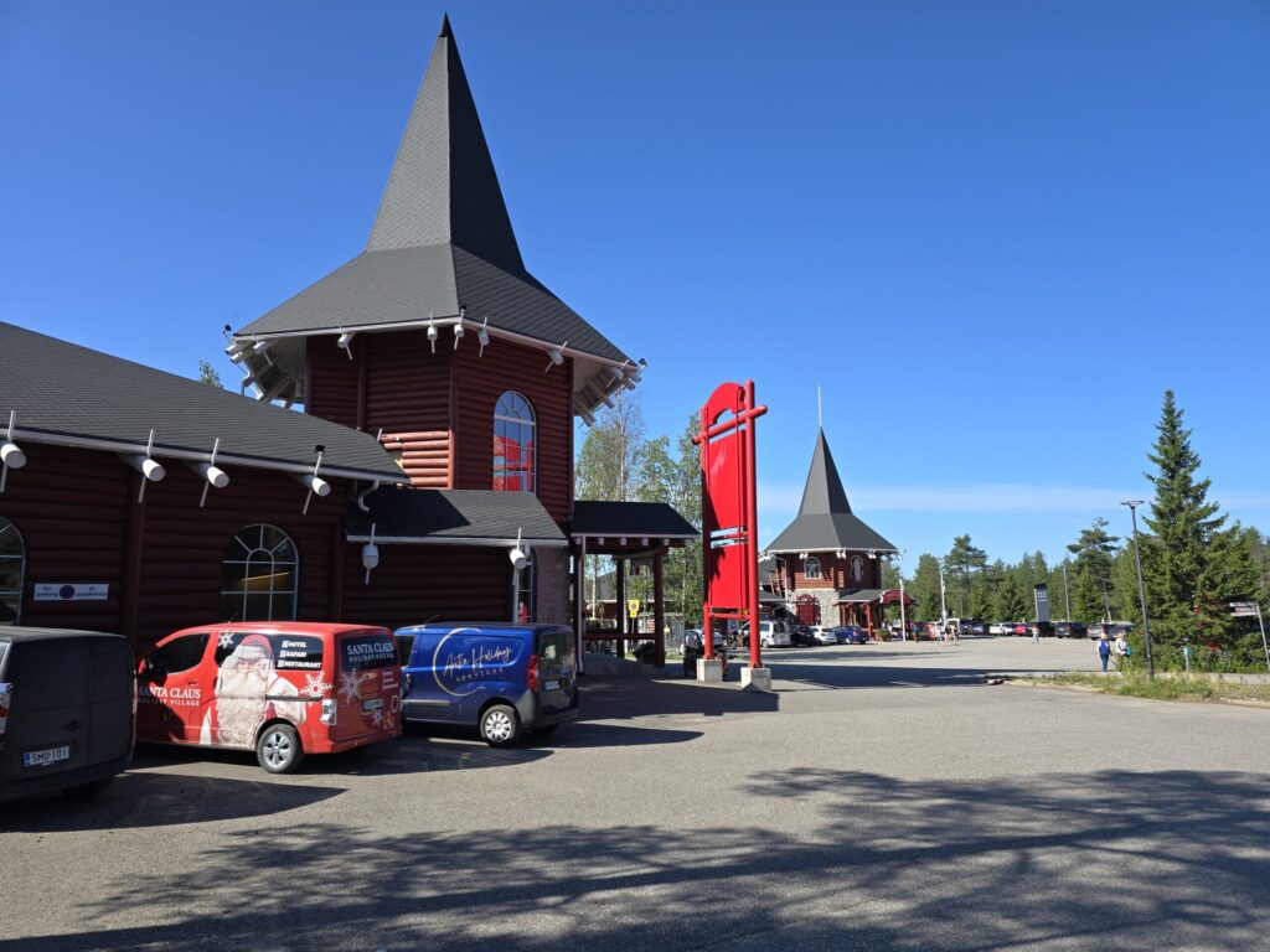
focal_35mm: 23
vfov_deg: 58.9
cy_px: 476
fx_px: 844
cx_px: 635
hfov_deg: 73.9
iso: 12
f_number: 1.7
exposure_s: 1/609
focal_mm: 6.3
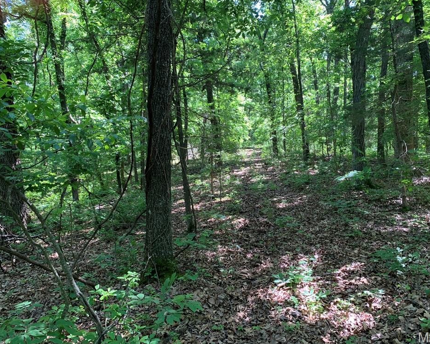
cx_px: 228
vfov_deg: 51.5
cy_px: 169
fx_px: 356
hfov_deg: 62.2
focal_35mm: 28
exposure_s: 1/121
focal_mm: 4.25
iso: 64
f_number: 1.8
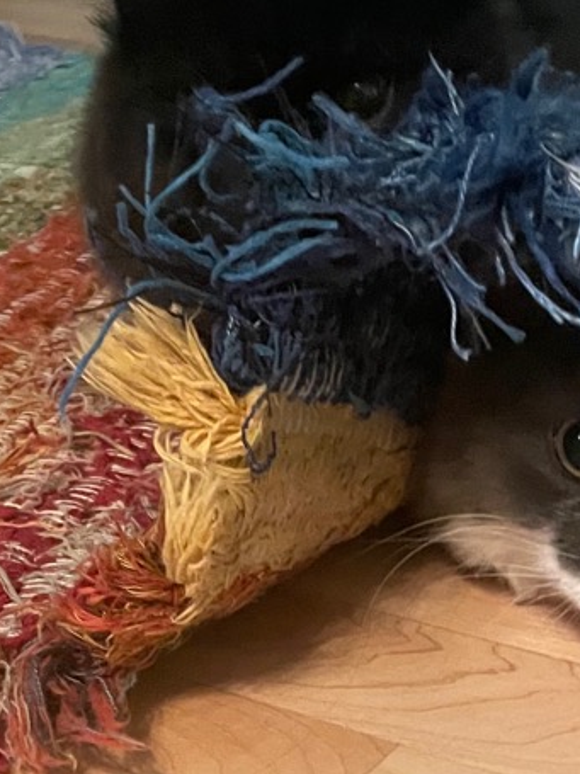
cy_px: 796
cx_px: 235
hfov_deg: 18.4
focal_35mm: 80
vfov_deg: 23.3
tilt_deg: -30.8
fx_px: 1788
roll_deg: -1.6
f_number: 1.6
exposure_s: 1/40
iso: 500
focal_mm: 4.2
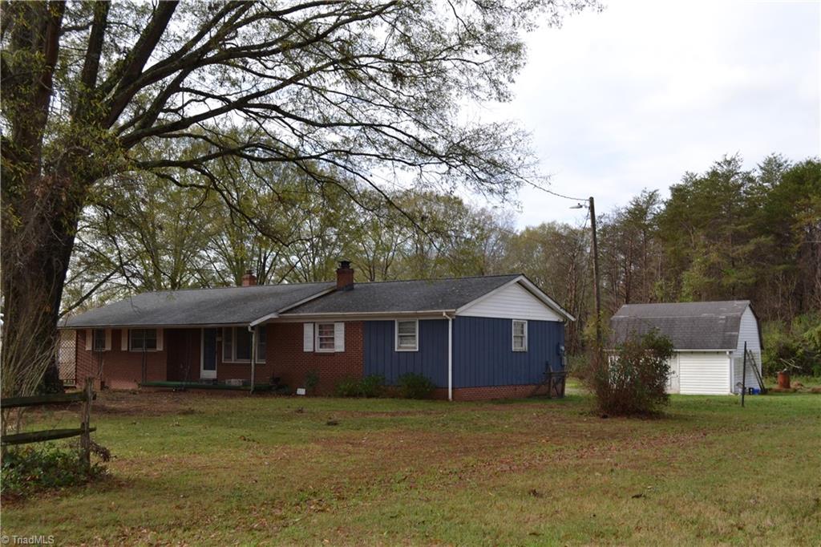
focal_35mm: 39
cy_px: 274
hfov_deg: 49.6
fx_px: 889
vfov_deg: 34.2
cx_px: 410
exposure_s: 1/200
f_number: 6.3
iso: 100
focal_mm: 26
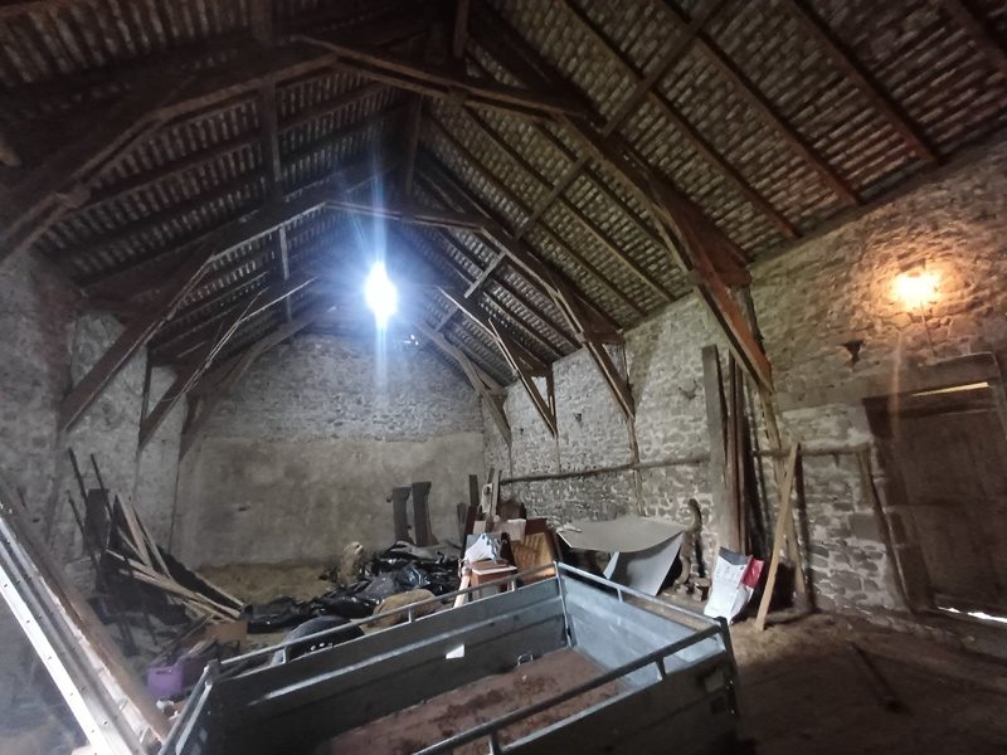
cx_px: 504
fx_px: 465
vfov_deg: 78.1
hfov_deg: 94.5
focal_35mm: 16
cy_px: 378
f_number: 2.2
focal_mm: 1.64
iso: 1250
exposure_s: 1/14.3
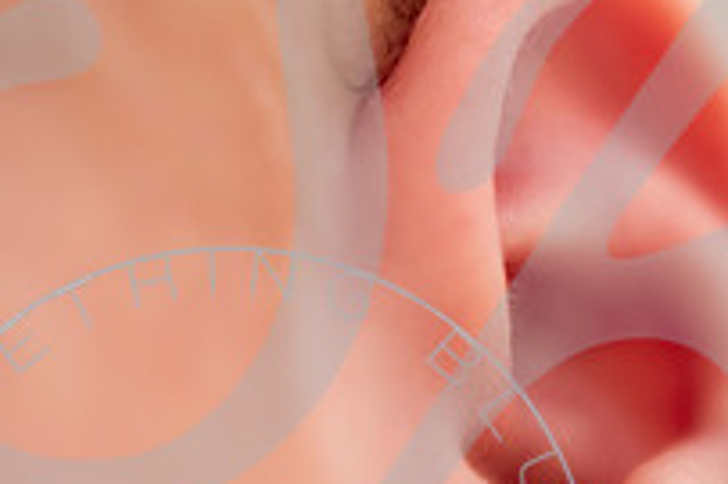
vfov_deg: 6.9
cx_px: 409
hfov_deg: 10.3
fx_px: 4041
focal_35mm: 200
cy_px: 314
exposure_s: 1/125
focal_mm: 70
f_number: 3.2
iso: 100
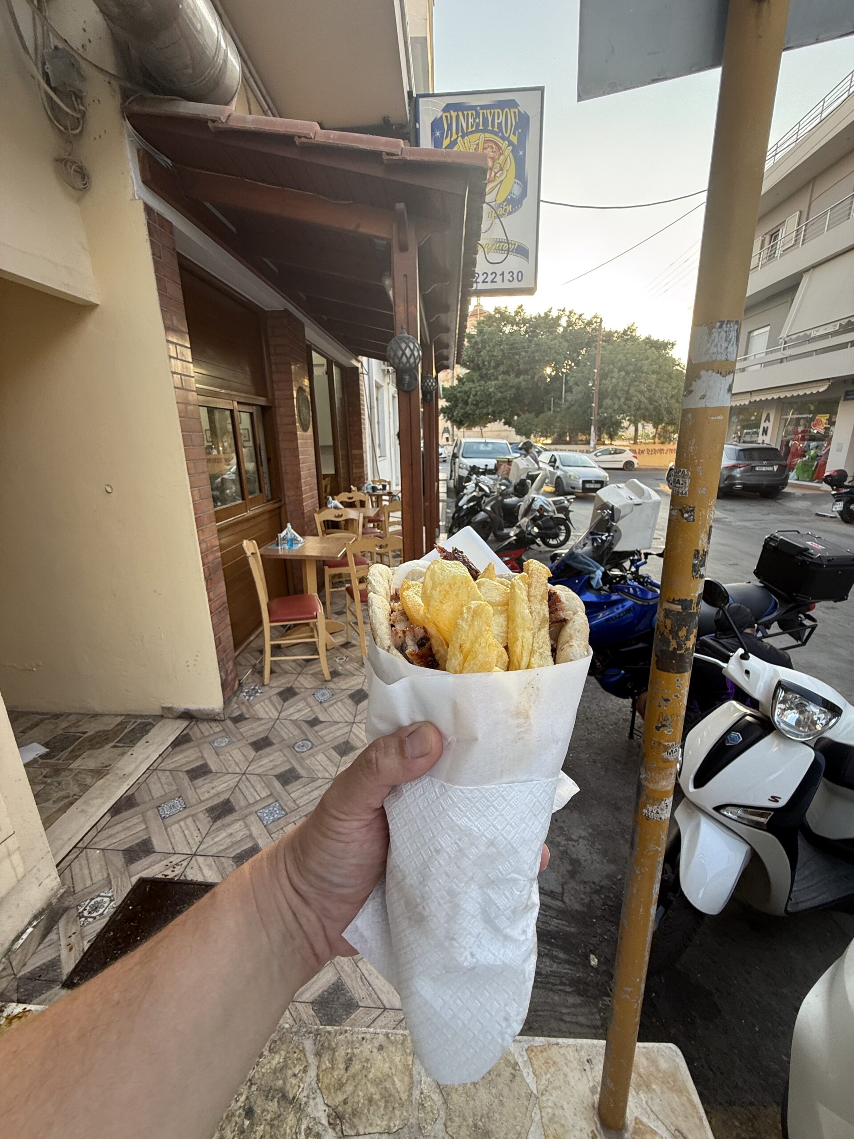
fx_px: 461
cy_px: 570
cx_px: 427
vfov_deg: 102.1
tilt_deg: -14.2
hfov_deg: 85.7
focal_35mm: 14
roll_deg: +1.5
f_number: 2.2
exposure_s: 1/99
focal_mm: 2.22
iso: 50
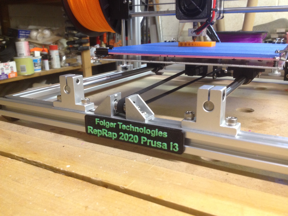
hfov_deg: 52.6
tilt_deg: -17.4
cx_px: 144
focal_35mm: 35
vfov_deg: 40.7
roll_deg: +1.1
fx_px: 291
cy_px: 108
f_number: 2.4
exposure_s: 1/20
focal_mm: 4.28
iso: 125
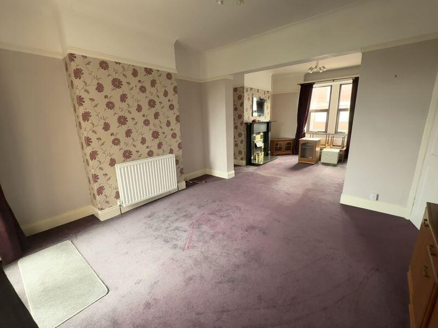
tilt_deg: -13.0
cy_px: 164
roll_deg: +2.0
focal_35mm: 14
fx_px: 177
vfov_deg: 85.7
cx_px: 219
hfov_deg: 102.1
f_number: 2.2
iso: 80
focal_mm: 2.22
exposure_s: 1/85
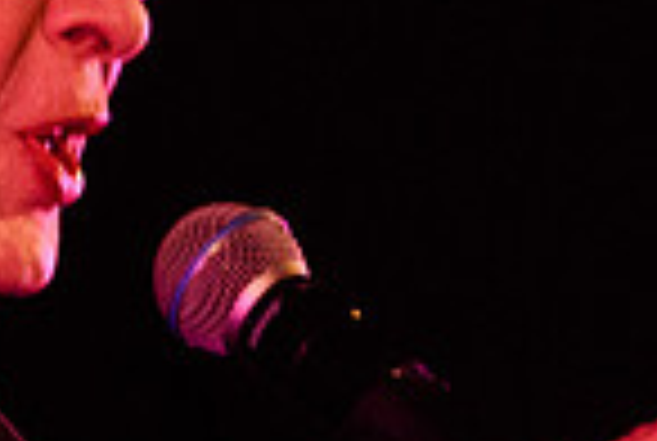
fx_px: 63785
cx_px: 67
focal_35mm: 3488
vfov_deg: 0.4
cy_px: 94
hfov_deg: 0.6
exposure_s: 1/200
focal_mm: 600
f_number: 6.3
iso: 4000
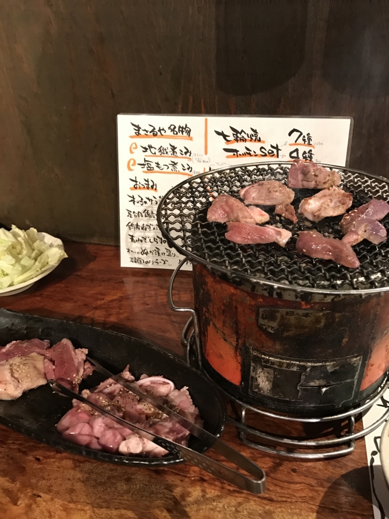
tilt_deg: -29.5
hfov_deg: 49.7
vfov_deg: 63.4
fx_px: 420
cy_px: 260
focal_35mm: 28
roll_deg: +0.5
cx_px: 194
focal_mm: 3.99
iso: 100
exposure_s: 1/17
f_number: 1.8
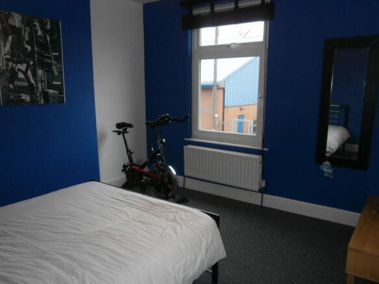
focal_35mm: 26
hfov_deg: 67.3
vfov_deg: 53.0
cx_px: 190
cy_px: 142
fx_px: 285
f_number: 2.8
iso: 200
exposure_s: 1/30
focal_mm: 4.7
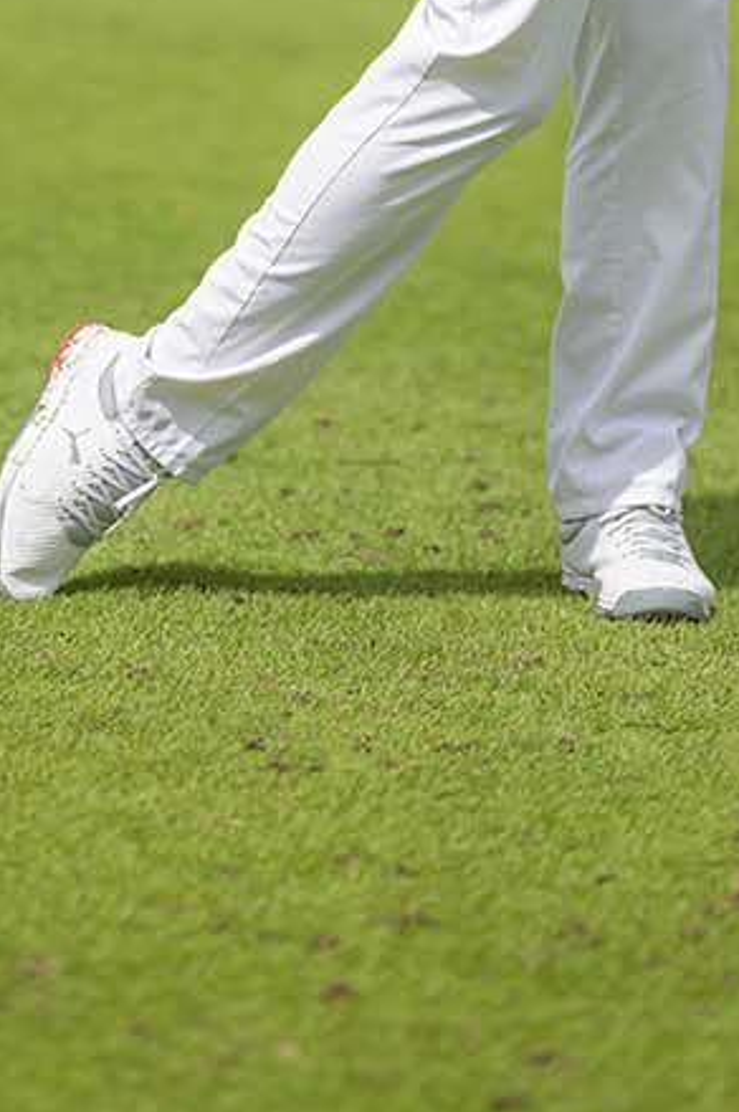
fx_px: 8604
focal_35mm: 279
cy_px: -443
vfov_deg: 7.3
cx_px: 197
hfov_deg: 4.9
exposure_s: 1/20000
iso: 200
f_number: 1.2
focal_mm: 85
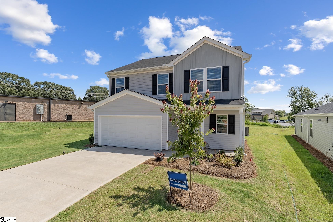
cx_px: 166
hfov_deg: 91.6
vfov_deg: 68.9
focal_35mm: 18
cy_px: 111
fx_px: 162
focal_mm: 17.5
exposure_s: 1/640
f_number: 5.6
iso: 100
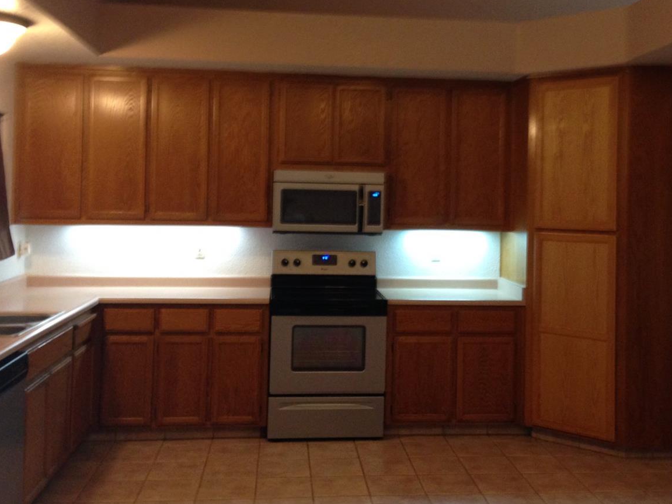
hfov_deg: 43.8
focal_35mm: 43
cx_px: 370
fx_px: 835
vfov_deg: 33.4
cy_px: 183
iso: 200
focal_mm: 4.12
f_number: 2.4
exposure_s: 1/20
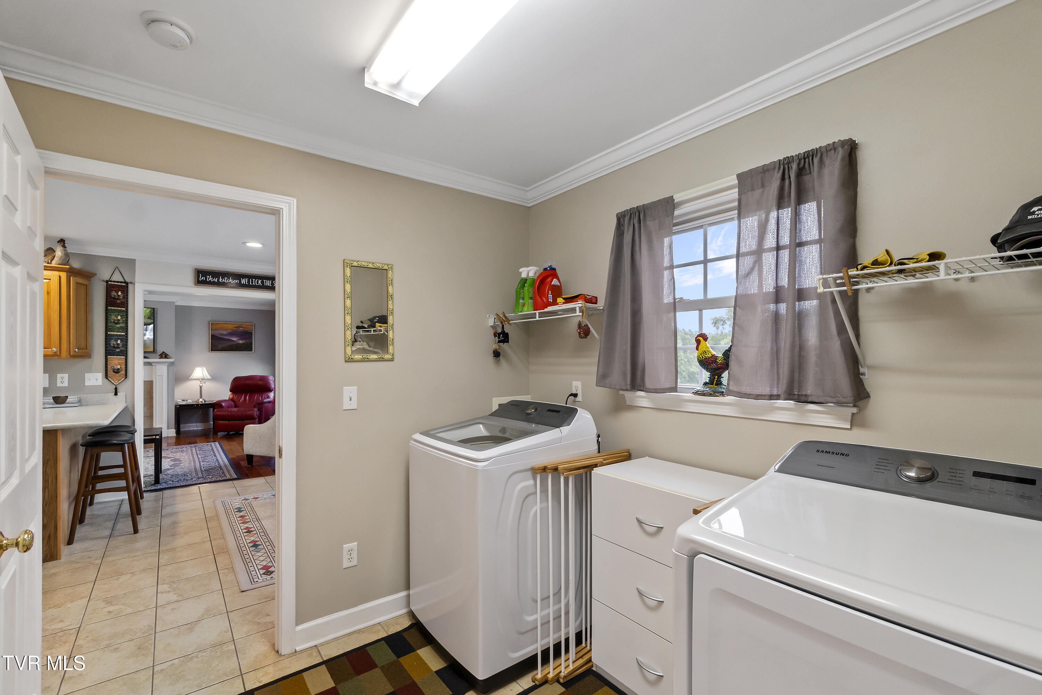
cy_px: 348
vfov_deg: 77.3
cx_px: 521
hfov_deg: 100.4
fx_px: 434
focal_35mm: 15
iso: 800
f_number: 8
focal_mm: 10
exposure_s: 1/25
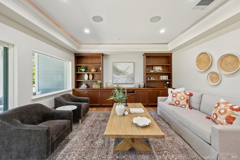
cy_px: 80
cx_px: 120
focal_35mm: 14
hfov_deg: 104.3
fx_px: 93
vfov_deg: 81.2
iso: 250
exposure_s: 1/13
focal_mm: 14
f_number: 9
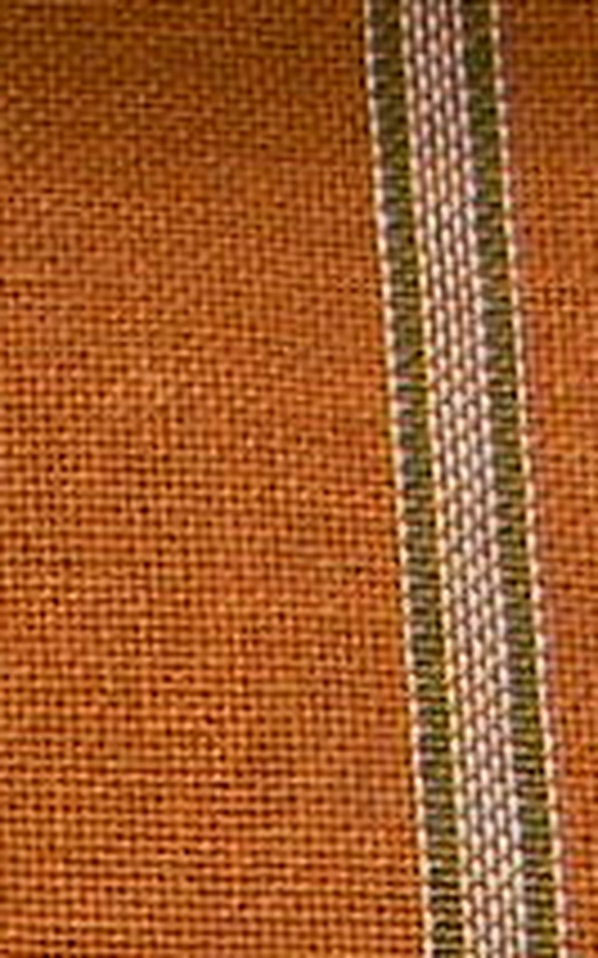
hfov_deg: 4.6
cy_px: 2577
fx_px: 7463
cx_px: -279
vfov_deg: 6.8
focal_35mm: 286
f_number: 3.5
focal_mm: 5
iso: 80
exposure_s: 1/430
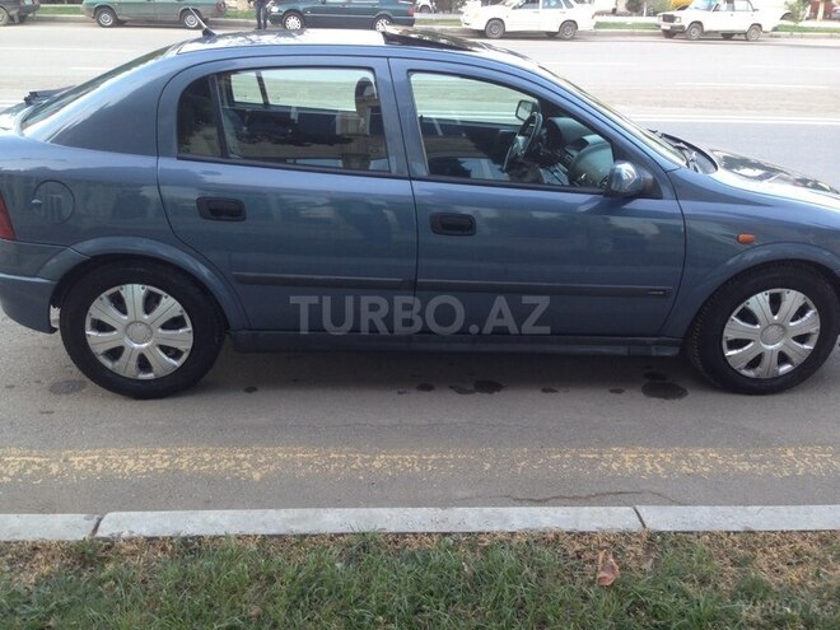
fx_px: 801
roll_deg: -0.3
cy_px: 315
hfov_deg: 55.4
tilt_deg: -21.2
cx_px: 420
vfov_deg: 42.9
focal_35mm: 33
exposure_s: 1/20
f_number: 2.4
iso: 50
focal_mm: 4.12
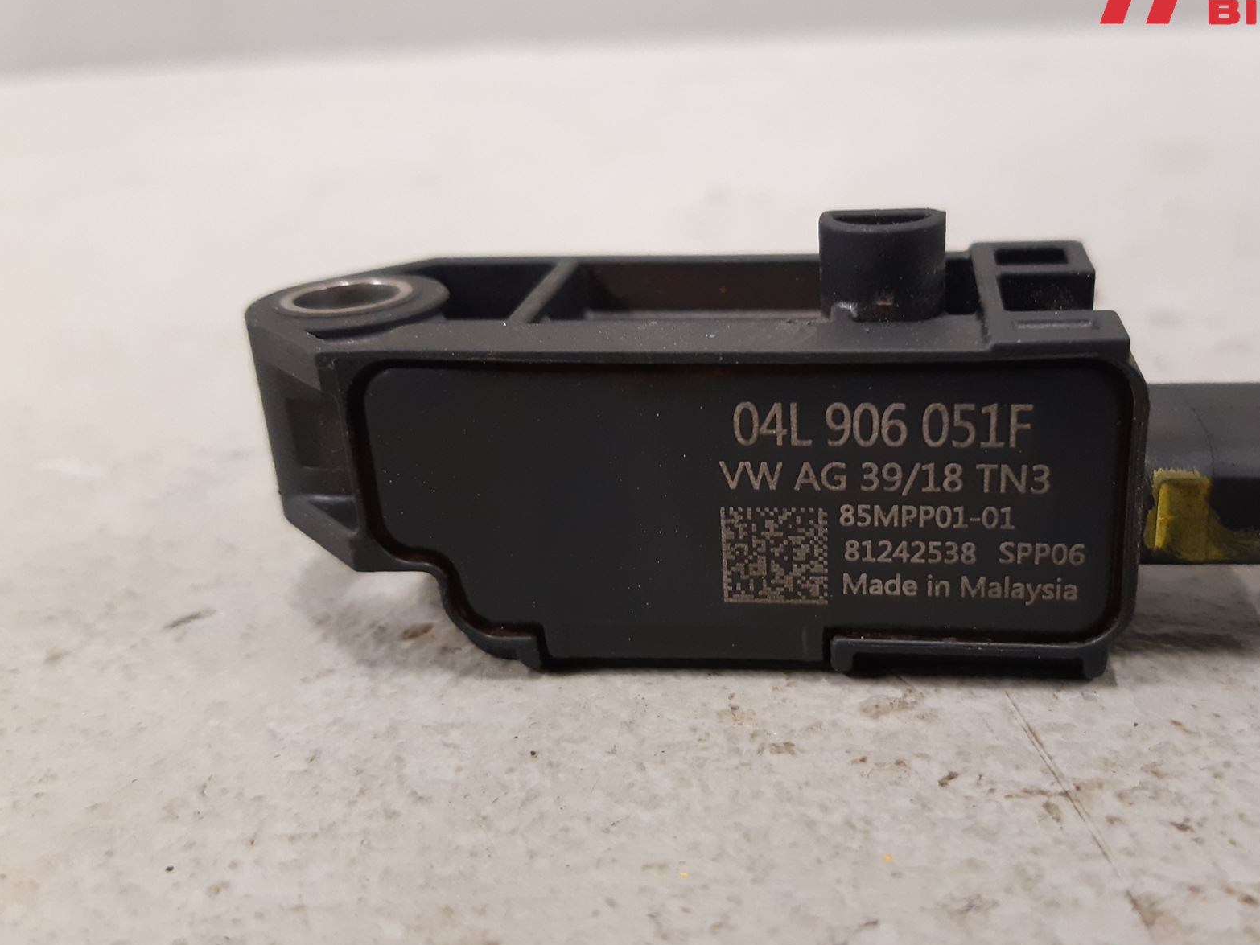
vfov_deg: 41.8
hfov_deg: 53.5
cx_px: 770
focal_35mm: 34
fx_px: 1238
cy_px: 506
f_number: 1.7
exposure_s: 1/33
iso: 250
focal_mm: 3.93
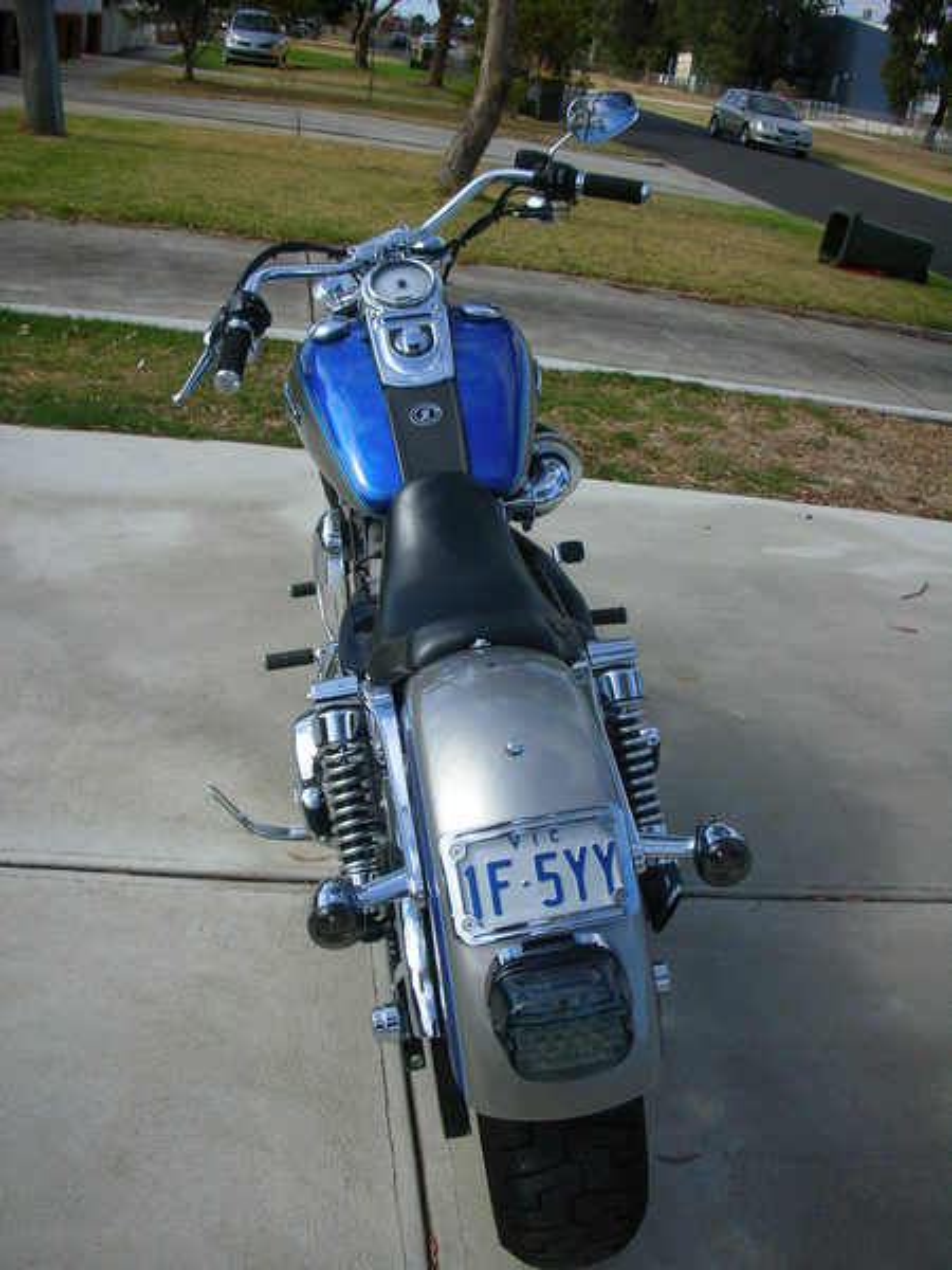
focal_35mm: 35
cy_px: 635
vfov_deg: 52.6
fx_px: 1283
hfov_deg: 40.7
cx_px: 476
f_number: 8.5
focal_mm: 5.8
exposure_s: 1/146
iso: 50
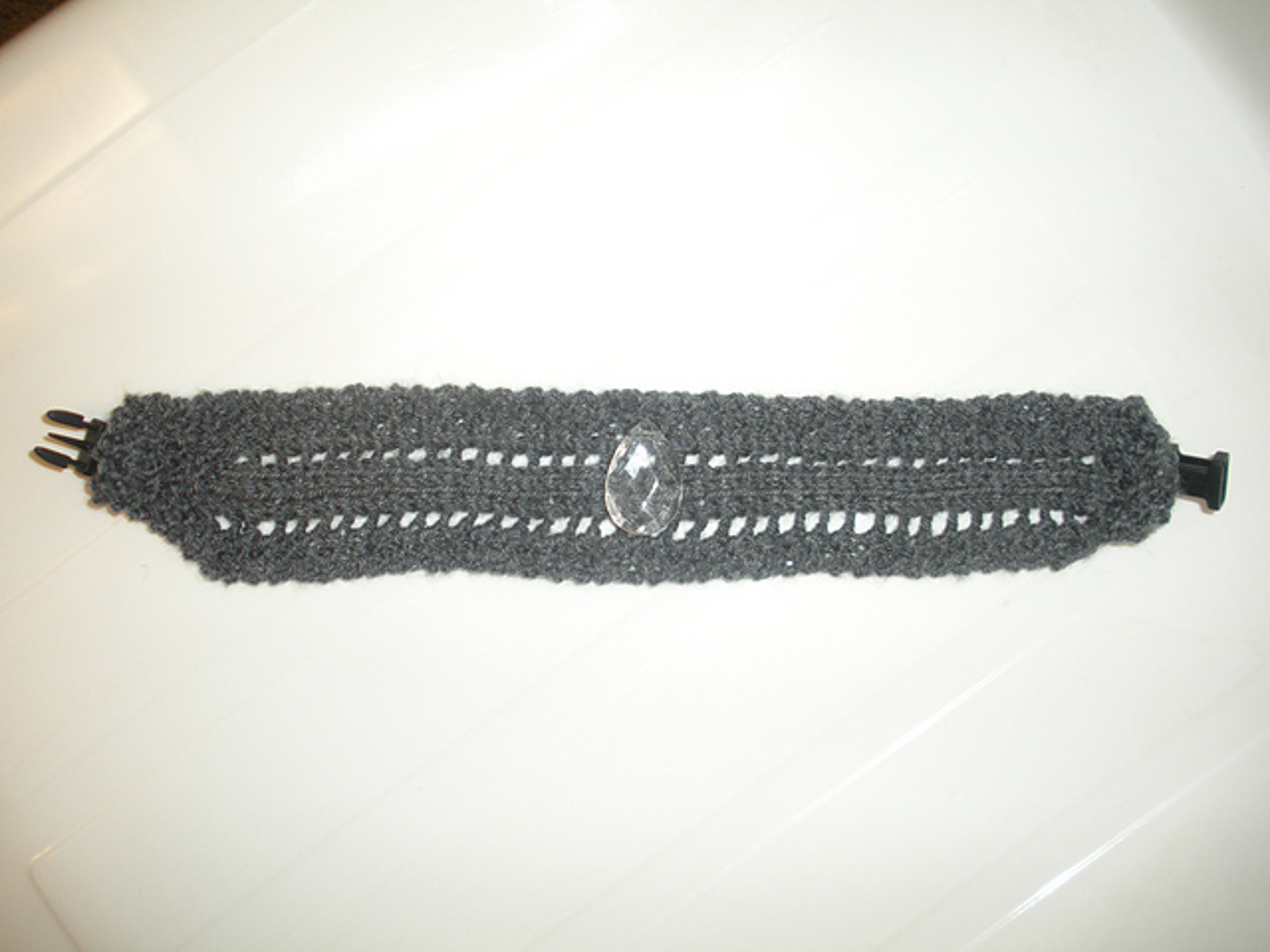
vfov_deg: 40.7
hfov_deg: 52.6
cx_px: 635
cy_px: 476
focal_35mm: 35
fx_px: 1284
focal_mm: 6.3
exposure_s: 1/30
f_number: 3.5
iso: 200
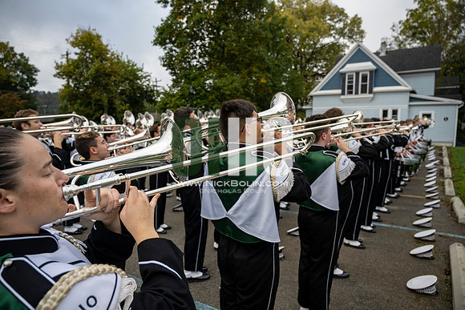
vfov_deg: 53.2
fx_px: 310
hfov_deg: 73.7
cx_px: 232
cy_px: 155
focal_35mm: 24
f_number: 4
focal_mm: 24
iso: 320
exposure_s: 1/800
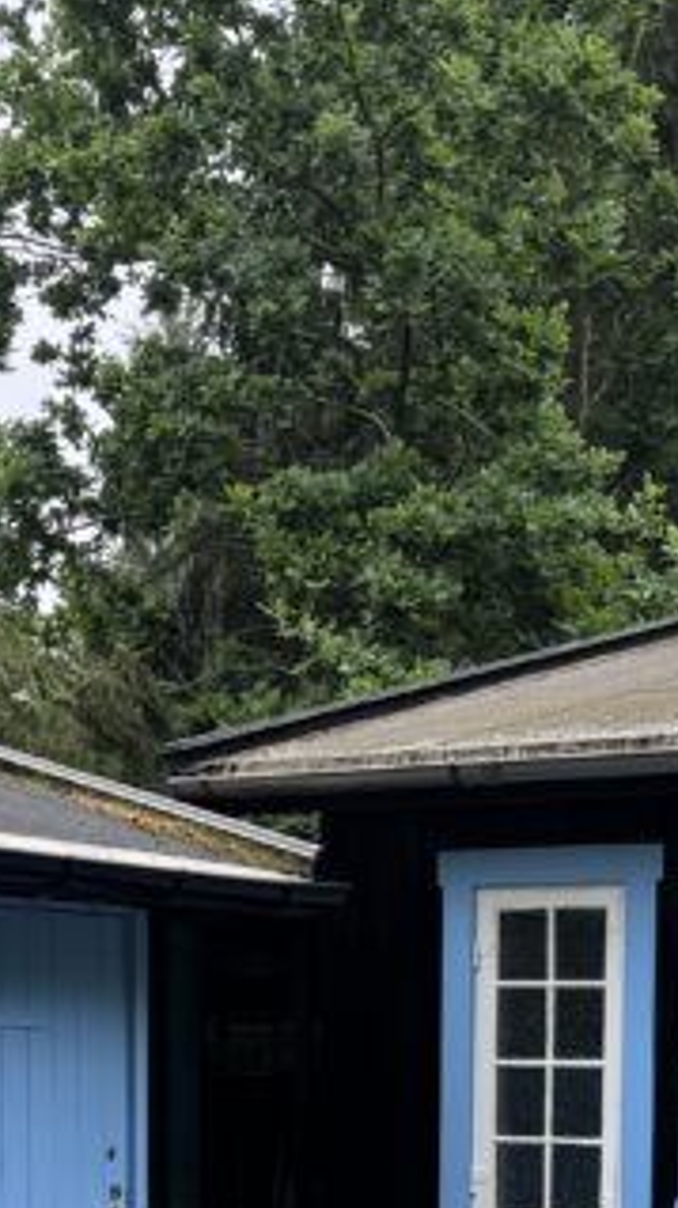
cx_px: 394
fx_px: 2690
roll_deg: -0.6
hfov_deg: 14.4
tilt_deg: -4.4
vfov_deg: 23.7
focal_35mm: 84
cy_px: 1344
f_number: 1.78
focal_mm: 6.76
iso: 80
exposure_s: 1/535
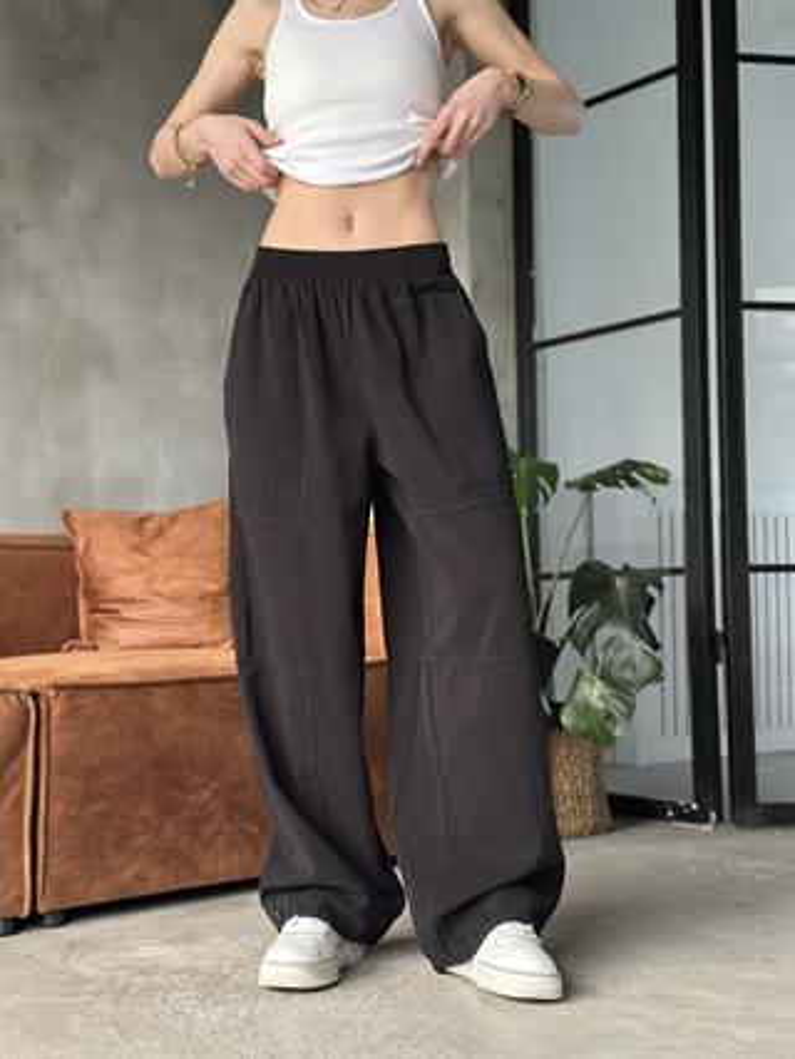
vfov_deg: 39.6
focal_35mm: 48
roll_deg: +0.7
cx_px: 398
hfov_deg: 30.3
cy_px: 530
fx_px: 1468
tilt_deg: +3.4
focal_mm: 6.86
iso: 800
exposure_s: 1/39
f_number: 1.78
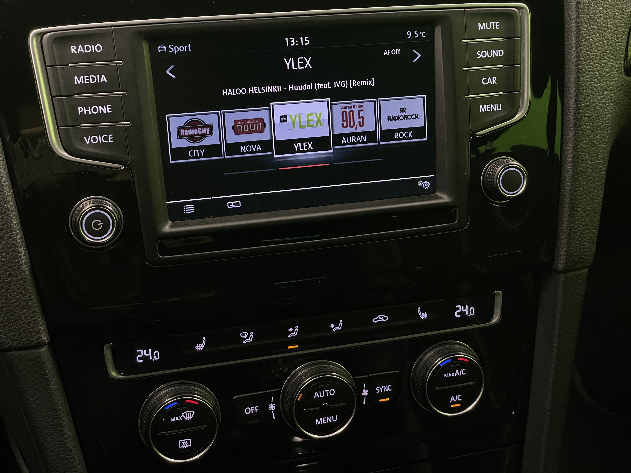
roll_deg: -2.5
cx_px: 316
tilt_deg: -29.8
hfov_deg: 36.8
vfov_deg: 28.0
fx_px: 948
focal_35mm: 52
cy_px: 236
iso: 500
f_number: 2
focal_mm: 6
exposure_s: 1/50
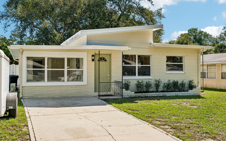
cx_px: 114
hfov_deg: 52.8
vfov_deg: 34.4
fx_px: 228
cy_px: 72
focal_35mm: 37
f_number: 8
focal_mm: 24
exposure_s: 1/1600
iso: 800
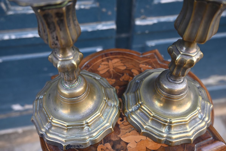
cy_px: 76
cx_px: 113
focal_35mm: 33
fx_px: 207
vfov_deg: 40.0
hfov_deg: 57.2
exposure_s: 1/250
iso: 320
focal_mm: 22
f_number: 4
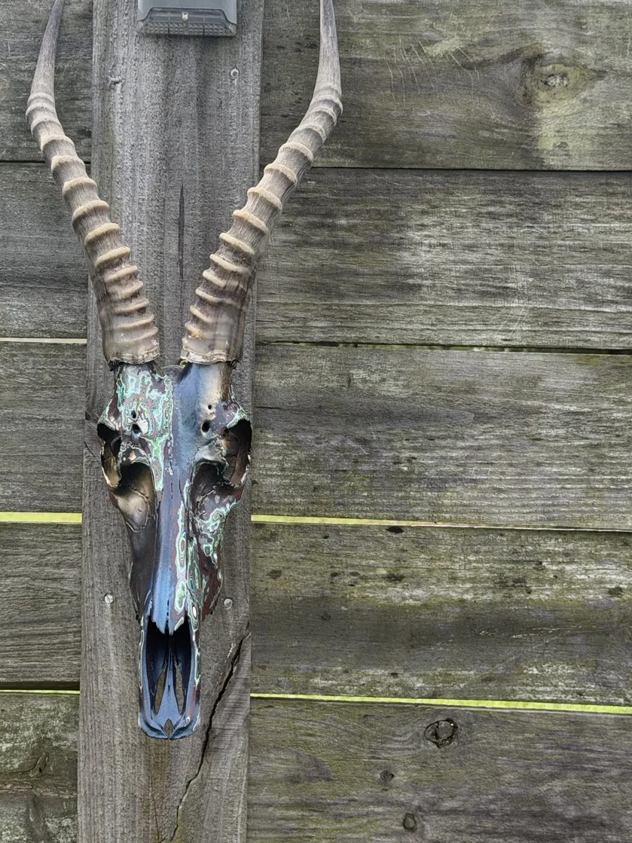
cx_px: 194
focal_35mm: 69
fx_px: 1680
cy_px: 436
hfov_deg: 21.2
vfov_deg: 28.2
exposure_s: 1/1543
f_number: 1.78
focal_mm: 6.76
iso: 100
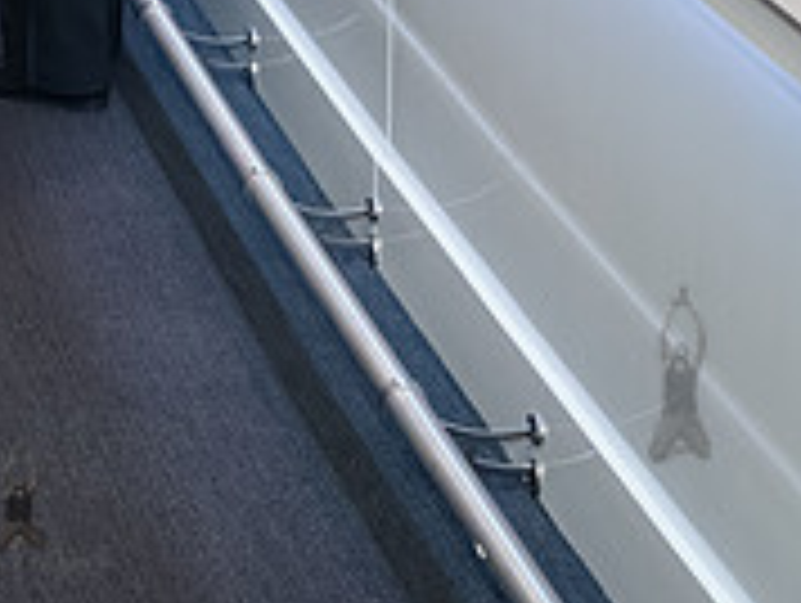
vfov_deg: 10.3
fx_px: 3221
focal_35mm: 139
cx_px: 18
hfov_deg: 14.0
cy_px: -306
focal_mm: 35
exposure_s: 1/400
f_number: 5
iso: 8000
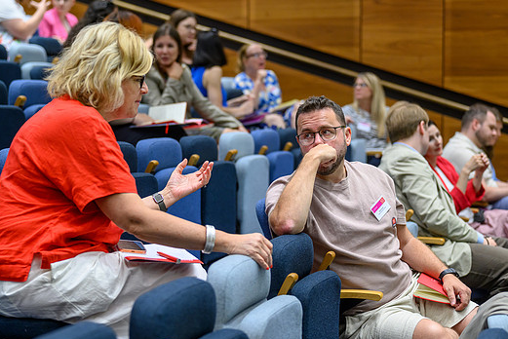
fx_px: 1059
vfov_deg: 18.2
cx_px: 245
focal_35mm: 75
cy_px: 173
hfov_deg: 27.0
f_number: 2.4
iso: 1100
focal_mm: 66
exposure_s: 1/200
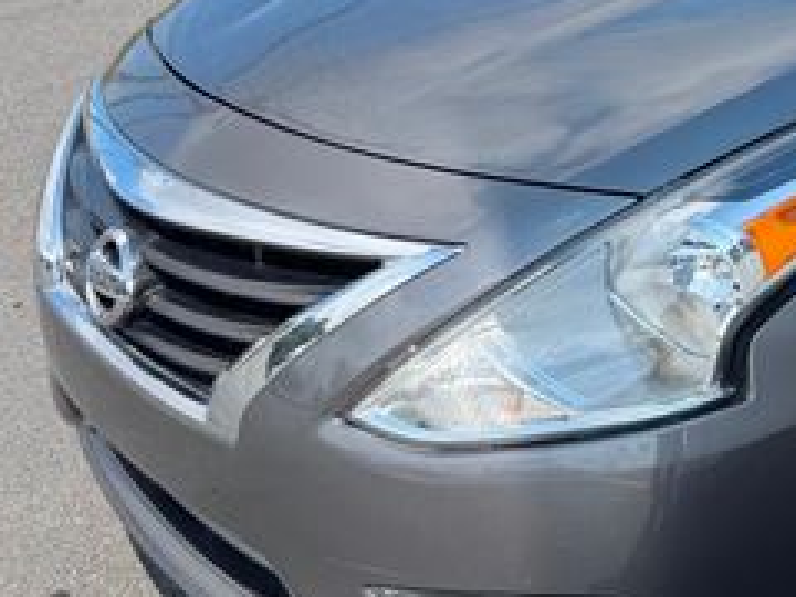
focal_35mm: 64
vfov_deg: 22.7
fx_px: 1472
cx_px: 955
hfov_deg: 26.8
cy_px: 133
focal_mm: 6.76
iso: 80
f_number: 1.78
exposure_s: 1/2525
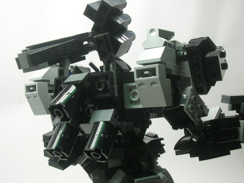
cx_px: 122
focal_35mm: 48
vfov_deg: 30.3
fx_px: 338
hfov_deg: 39.7
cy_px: 92
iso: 50
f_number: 3.2
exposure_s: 1/11
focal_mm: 8
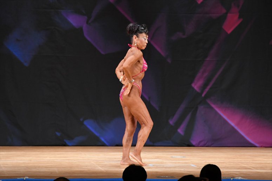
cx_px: 136
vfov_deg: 5.1
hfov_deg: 7.6
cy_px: 90
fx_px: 2039
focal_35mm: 270
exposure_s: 1/400
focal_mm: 180
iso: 3200
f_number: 5.6
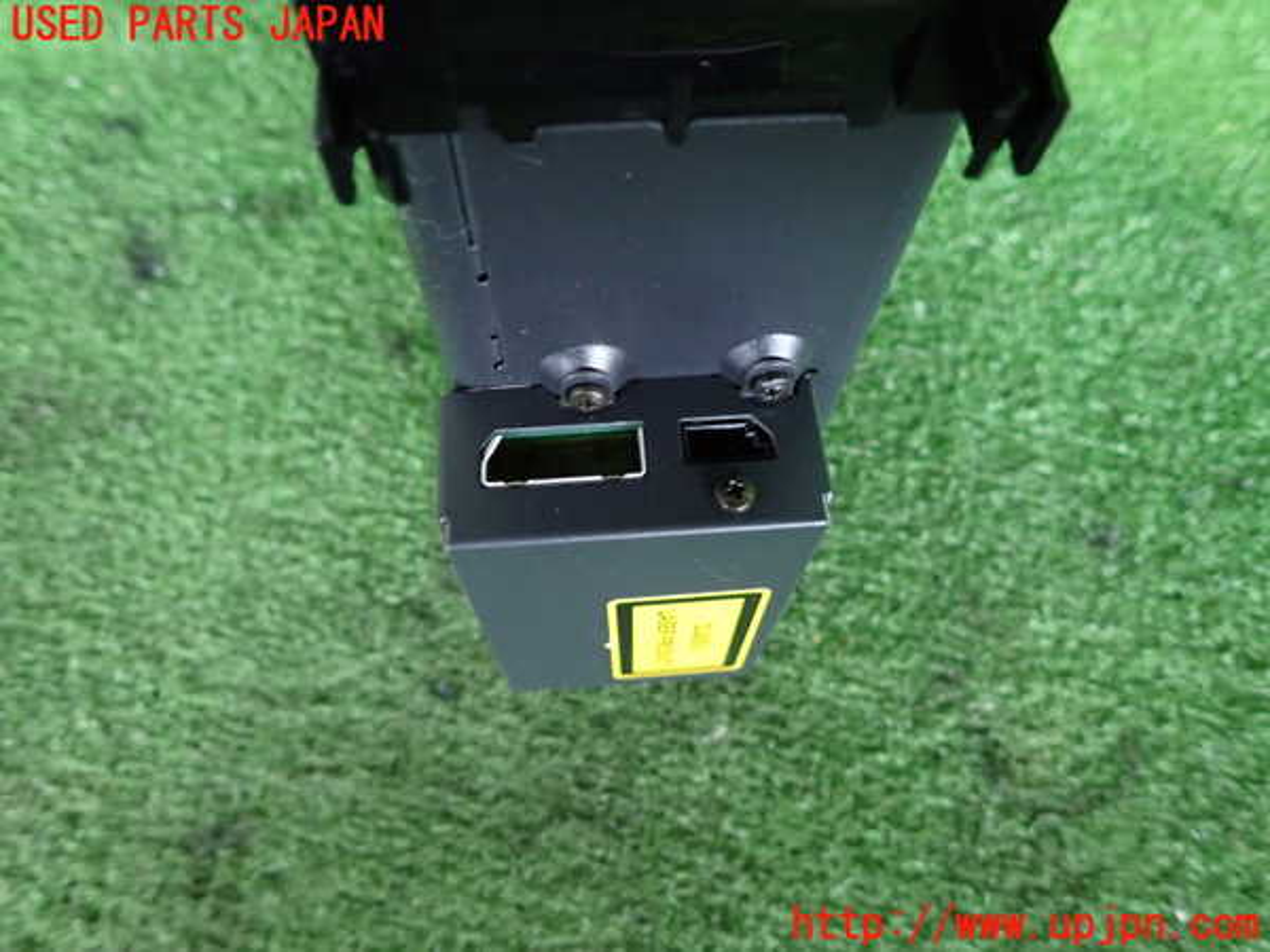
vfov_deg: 54.9
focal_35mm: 25
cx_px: 635
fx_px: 917
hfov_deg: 69.4
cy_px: 476
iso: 640
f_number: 2
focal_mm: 4.5
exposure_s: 1/30
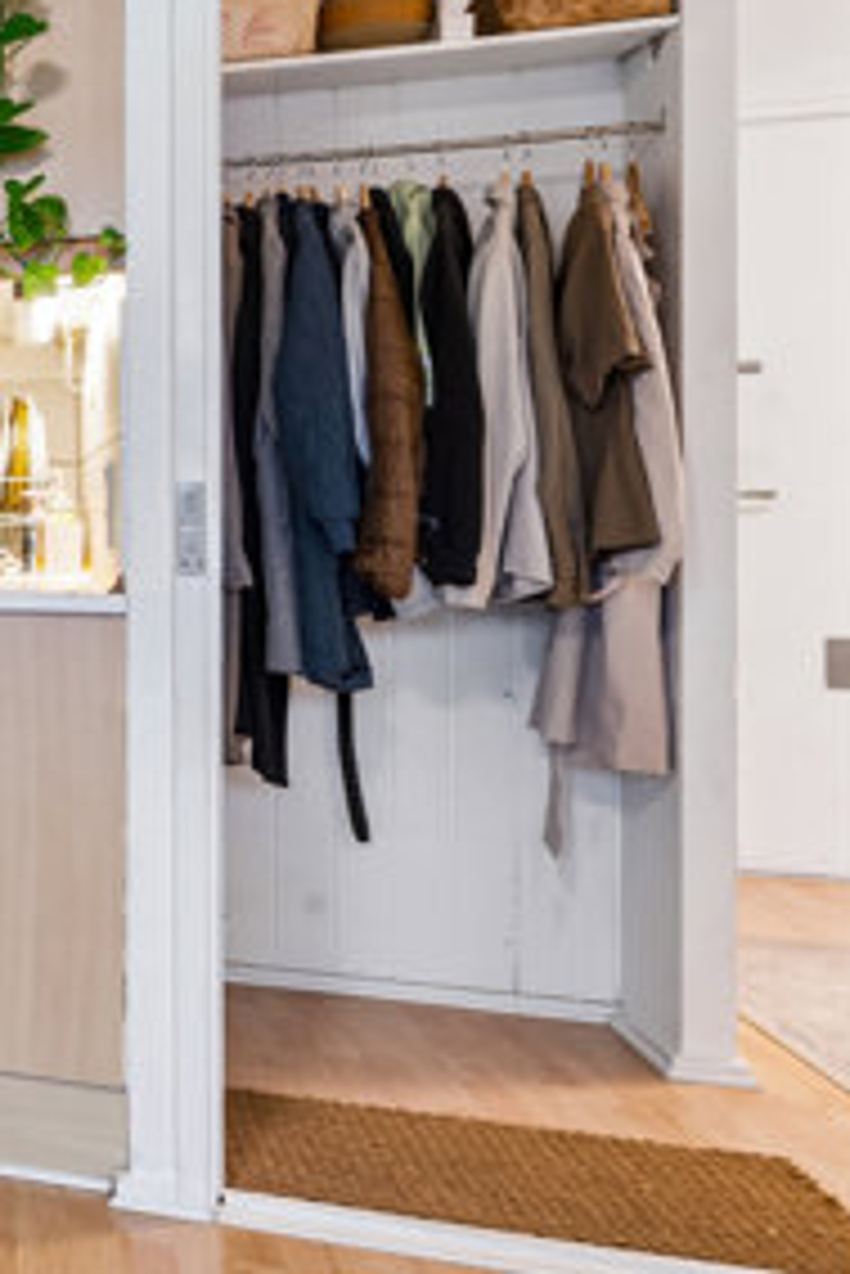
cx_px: -863
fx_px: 1698
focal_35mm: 48
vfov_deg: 40.9
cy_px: 493
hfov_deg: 18.3
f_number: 10
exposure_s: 1/1.67
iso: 200
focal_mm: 17
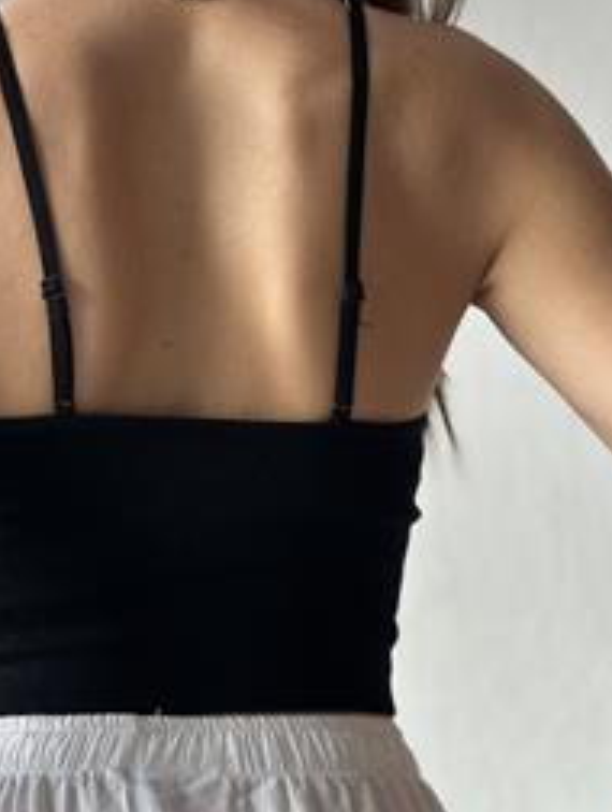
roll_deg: +1.0
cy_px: 419
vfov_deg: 24.1
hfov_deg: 18.2
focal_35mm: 81
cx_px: 174
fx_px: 1903
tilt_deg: +1.9
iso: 100
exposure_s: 1/121
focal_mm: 6.86
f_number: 1.78
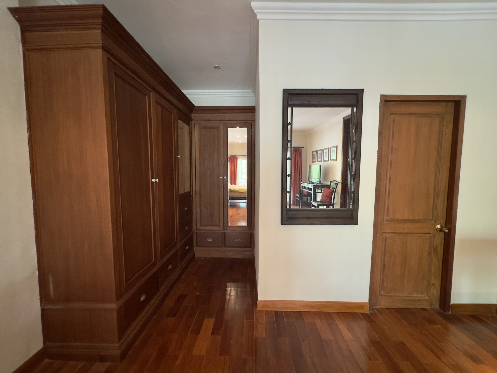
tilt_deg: -3.5
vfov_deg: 85.7
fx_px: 201
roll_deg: +0.1
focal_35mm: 14
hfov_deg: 102.1
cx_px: 248
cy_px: 186
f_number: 2.2
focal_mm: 2.22
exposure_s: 1/50
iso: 800
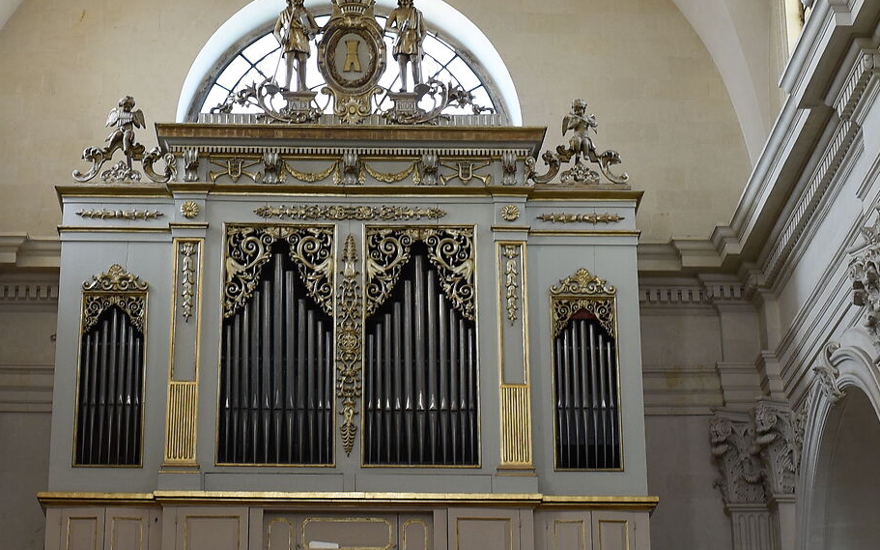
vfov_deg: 13.8
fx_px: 2254
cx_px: 366
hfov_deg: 22.1
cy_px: 52
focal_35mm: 94
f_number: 6.7
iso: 500
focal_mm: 35
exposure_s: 1/60
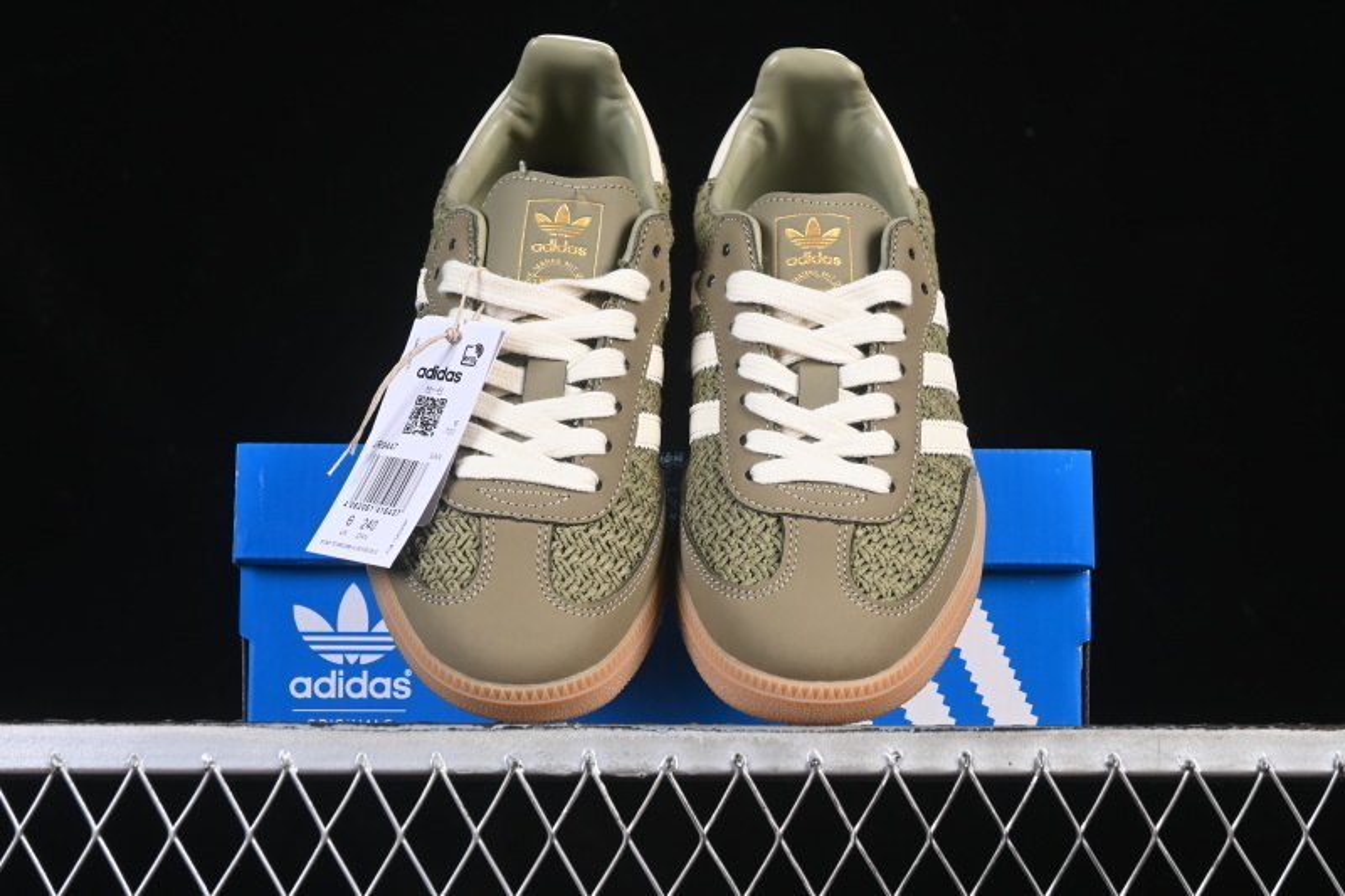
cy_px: 448
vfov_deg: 18.2
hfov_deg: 27.0
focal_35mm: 75
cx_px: 672
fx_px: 2801
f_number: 7.1
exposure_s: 1/80
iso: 160
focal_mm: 50
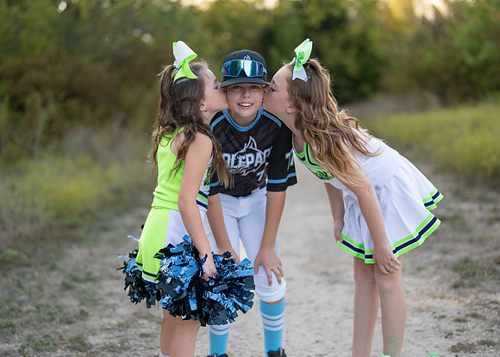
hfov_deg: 34.5
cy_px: 175
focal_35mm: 57
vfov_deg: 25.0
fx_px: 806
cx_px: 256
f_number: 1.2
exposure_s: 1/1250
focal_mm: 50
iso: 100
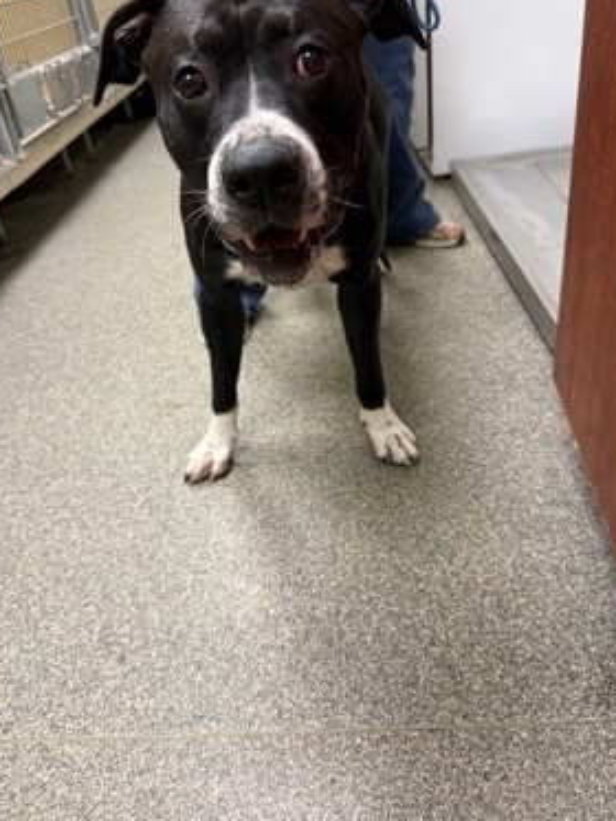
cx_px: 287
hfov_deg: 51.3
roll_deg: +9.7
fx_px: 640
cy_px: 368
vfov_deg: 65.1
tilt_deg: -29.2
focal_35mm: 27
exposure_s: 1/60
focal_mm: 6.76
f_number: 1.78
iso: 250
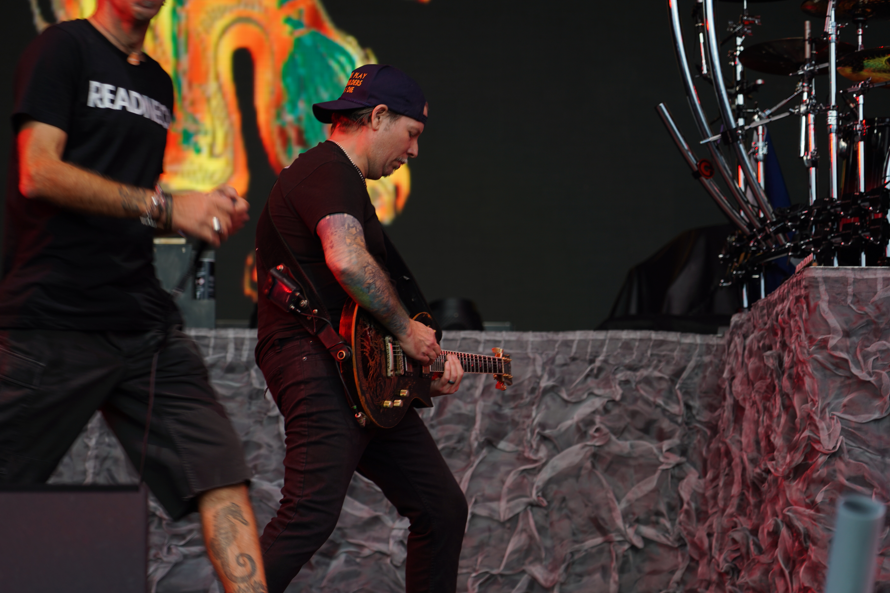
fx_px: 2793
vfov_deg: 12.1
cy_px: 311
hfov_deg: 18.1
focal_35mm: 113
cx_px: 413
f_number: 4
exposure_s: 1/125
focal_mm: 105
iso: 125
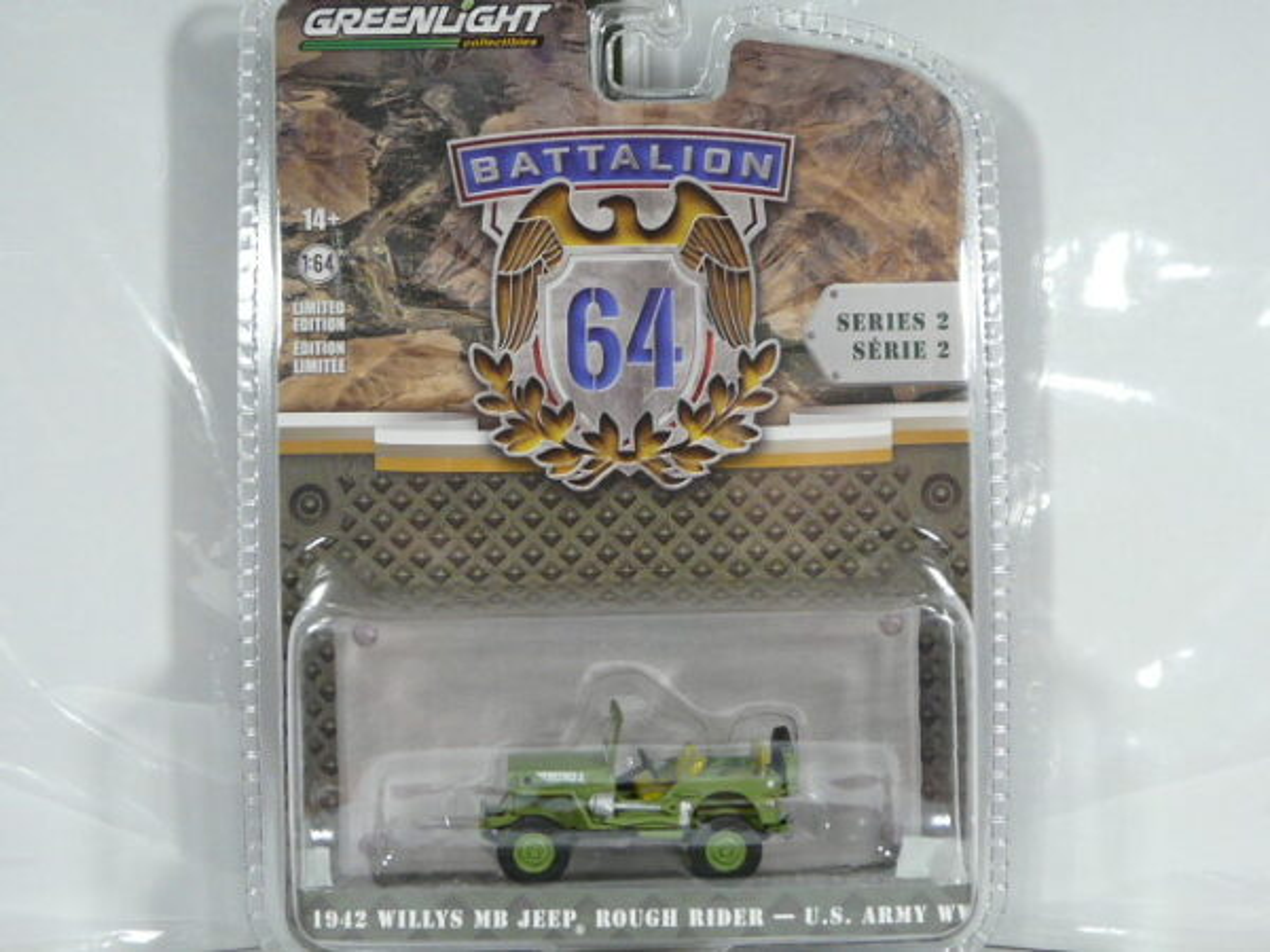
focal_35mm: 48
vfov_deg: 30.3
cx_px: 635
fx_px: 1761
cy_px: 476
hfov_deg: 39.7
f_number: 2.8
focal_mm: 4.9
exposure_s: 1/50
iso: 100
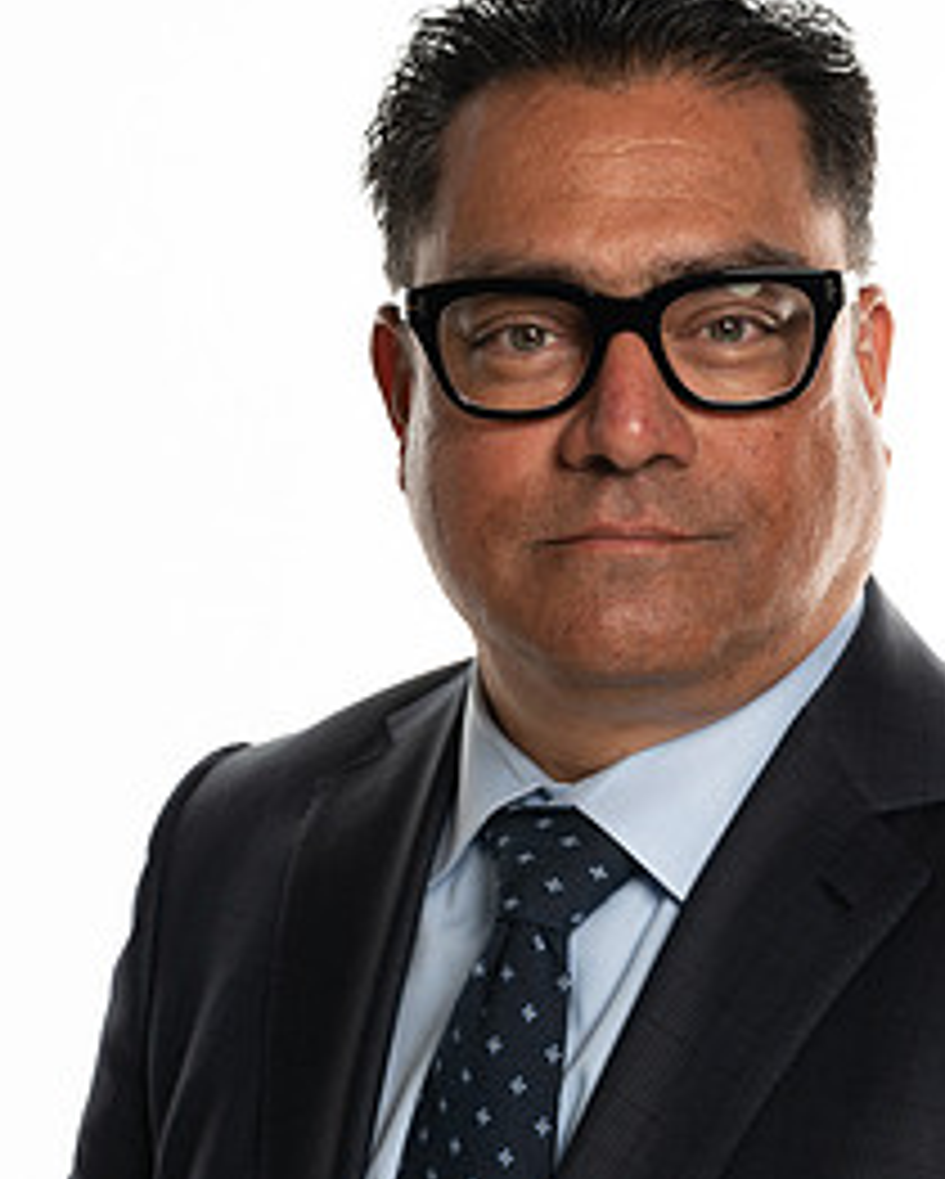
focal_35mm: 95
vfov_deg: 20.1
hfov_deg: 16.2
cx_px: 583
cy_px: 747
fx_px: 3317
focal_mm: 59
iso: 100
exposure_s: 1/80
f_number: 7.1
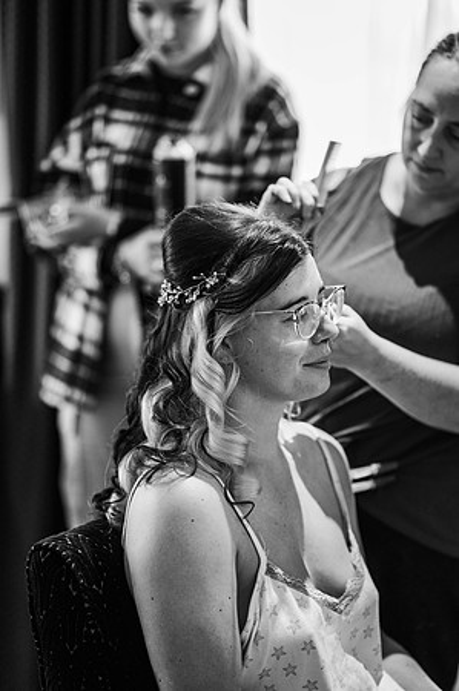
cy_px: 346
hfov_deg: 16.0
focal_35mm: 85
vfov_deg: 23.9
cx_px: 230
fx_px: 1629
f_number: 1.8
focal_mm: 85
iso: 500
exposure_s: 1/200
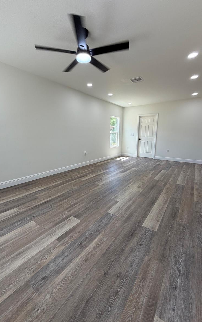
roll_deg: -0.1
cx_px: 98
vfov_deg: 101.5
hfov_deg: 74.8
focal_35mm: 15
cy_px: 161
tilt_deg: -11.2
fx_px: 132
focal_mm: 2.22
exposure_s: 1/121
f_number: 2.2
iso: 64
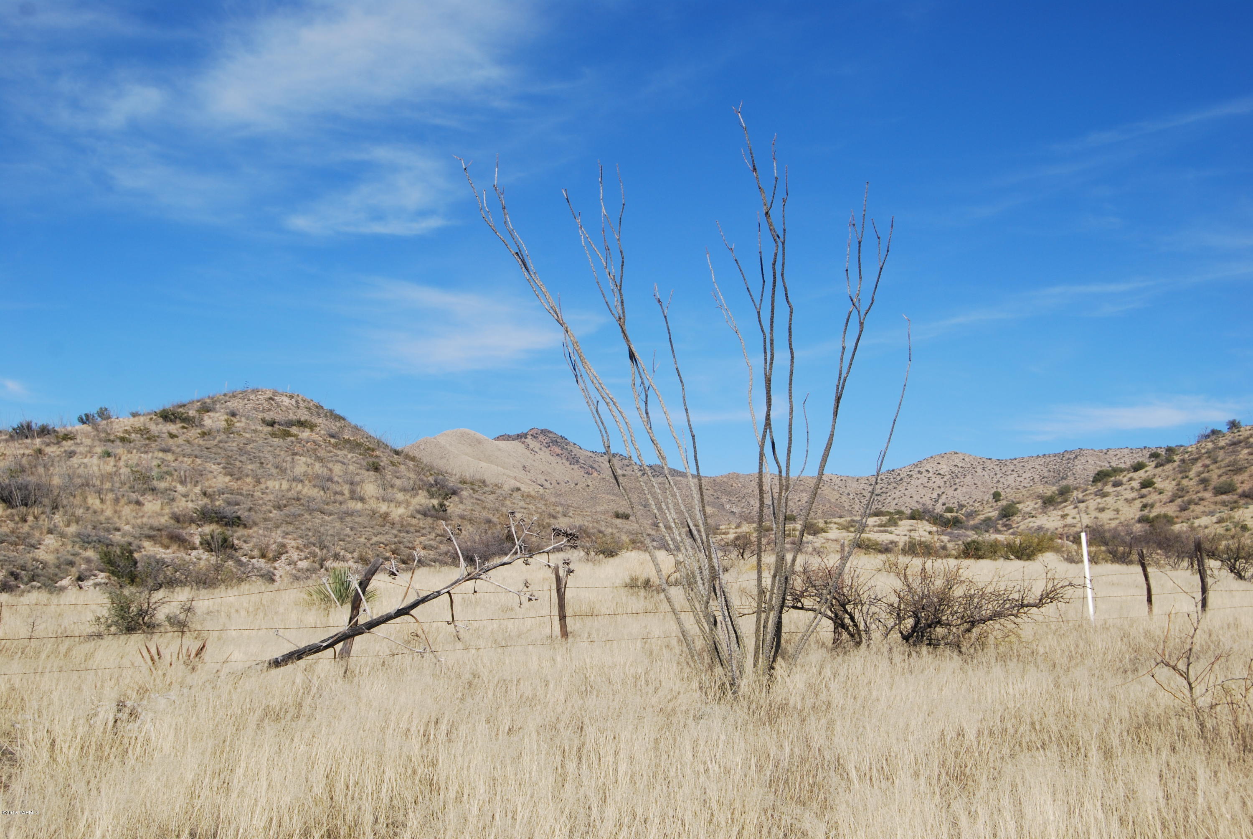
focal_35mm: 45
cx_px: 626
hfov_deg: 43.6
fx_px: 1568
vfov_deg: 29.9
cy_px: 420
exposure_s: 1/250
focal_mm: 30
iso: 100
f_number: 8
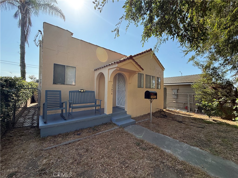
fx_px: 96
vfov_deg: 85.7
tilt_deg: +1.7
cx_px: 119
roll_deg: -0.5
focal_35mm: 14
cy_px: 89
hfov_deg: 102.1
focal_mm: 2.22
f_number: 2.2
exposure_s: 1/789
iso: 64
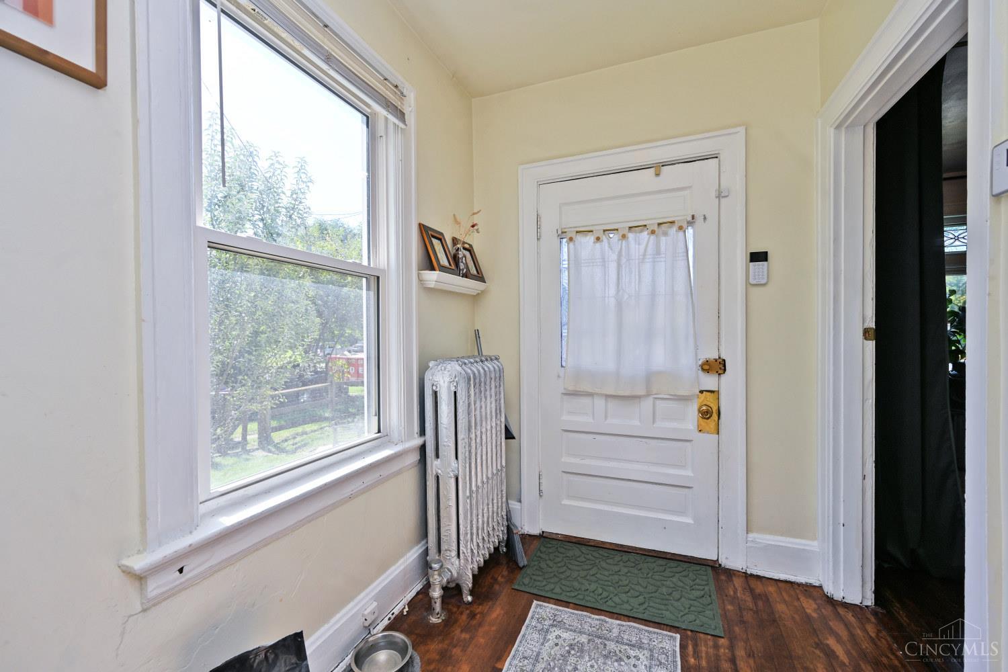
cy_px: 336
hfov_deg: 104.3
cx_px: 504
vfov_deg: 81.2
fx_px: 392
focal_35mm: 14
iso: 100
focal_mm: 14
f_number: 5.6
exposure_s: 1/125
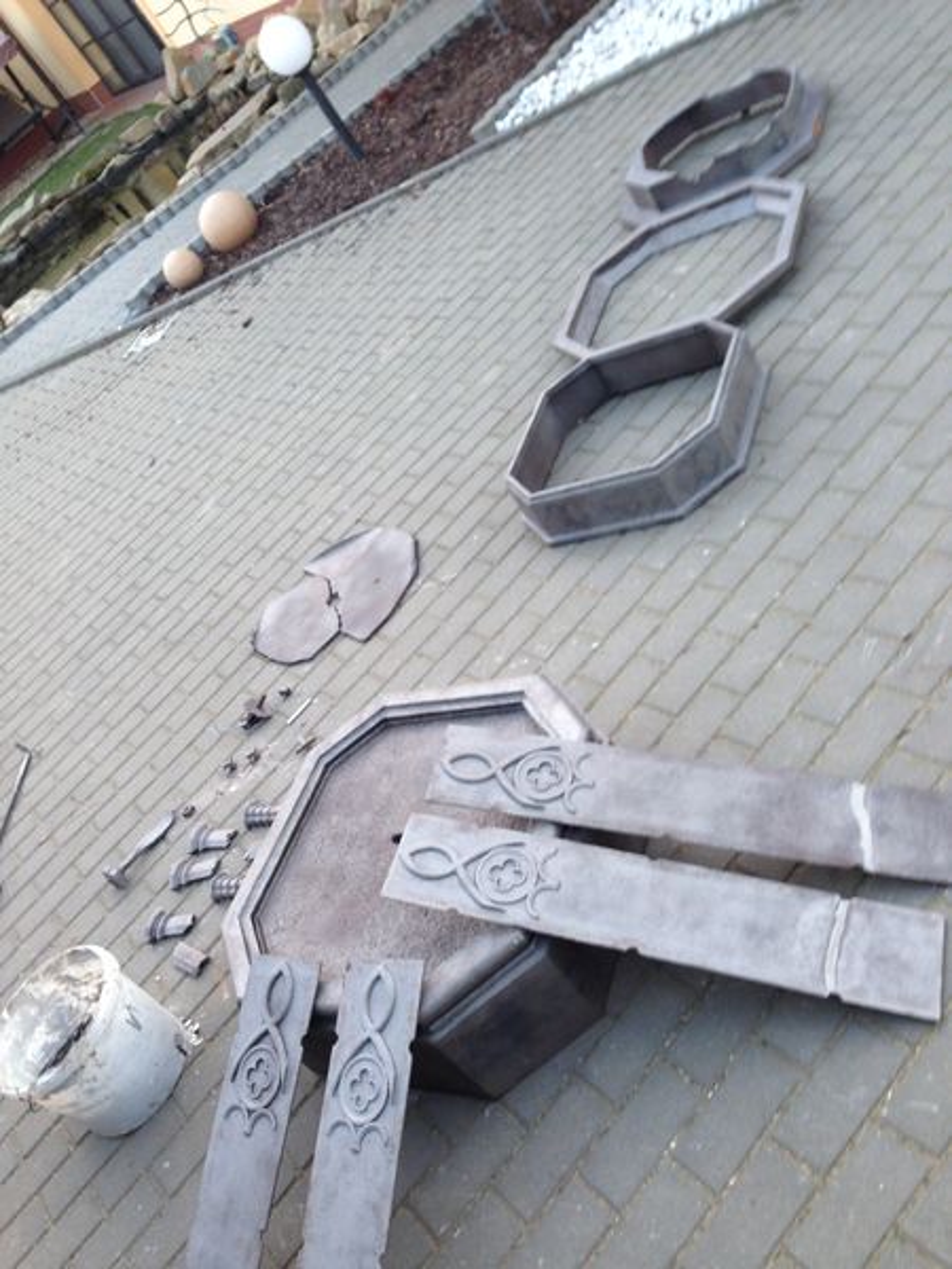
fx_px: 1210
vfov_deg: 55.4
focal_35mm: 33
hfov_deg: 42.9
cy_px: 634
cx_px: 476
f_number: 2.4
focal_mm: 4.12
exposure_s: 1/24
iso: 50
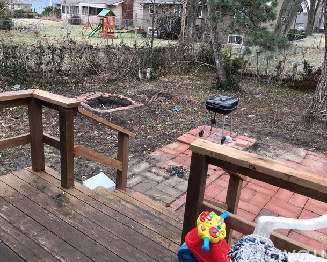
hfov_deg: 57.1
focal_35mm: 31
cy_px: 132
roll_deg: -4.1
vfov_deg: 47.1
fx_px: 300
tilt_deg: -18.3
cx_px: 151
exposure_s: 1/159
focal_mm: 4.15
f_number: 2.2
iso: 25
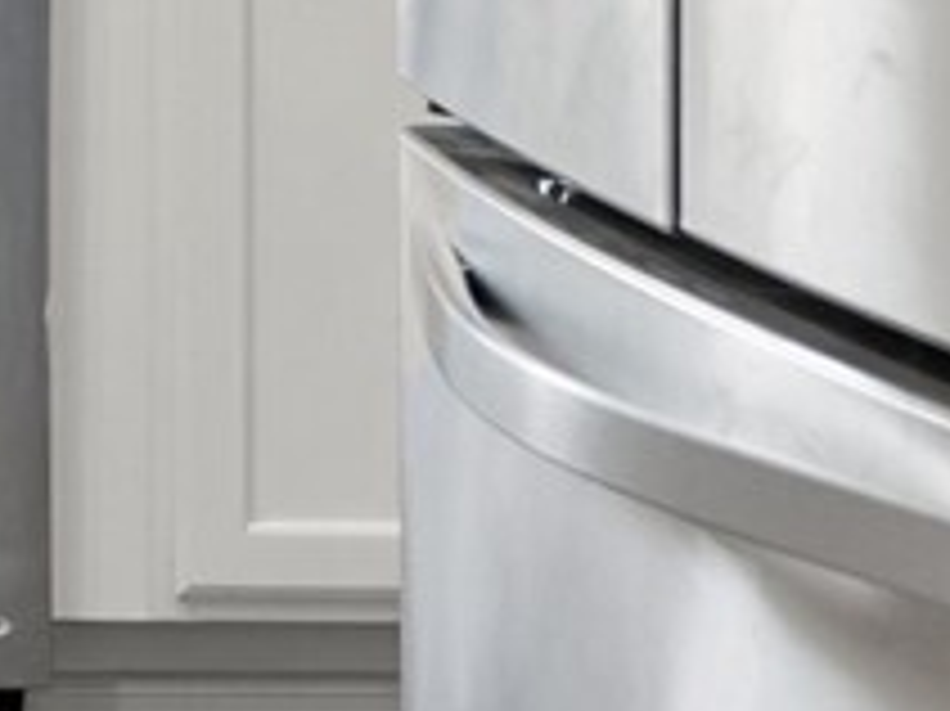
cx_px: -2024
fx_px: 6838
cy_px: -954
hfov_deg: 7.0
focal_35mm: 249
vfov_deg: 5.7
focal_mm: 32.3
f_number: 2.8
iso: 400
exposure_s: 1/15
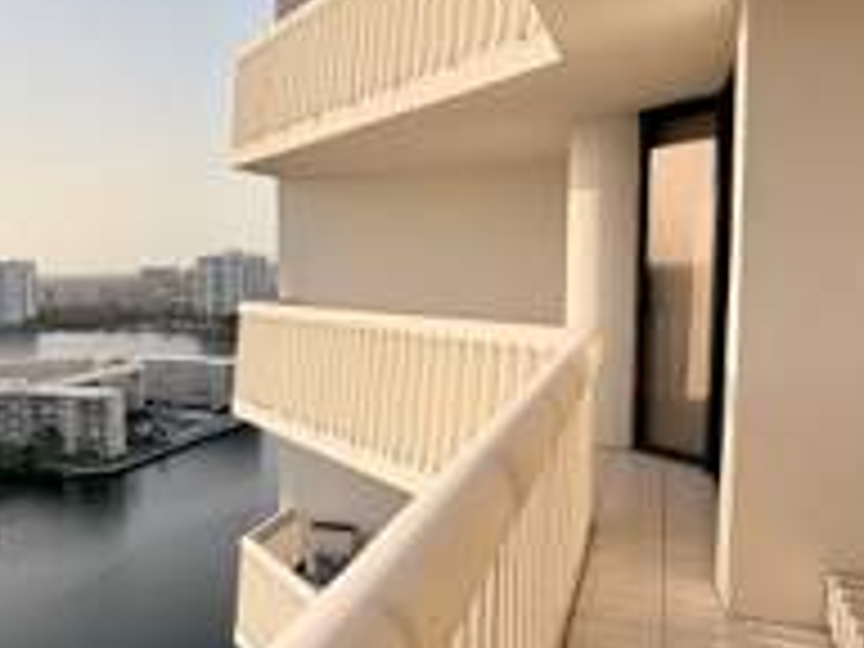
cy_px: 346
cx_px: 135
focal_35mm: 35
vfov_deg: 40.7
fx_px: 874
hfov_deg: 48.6
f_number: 2.2
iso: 32
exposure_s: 1/1368
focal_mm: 2.22
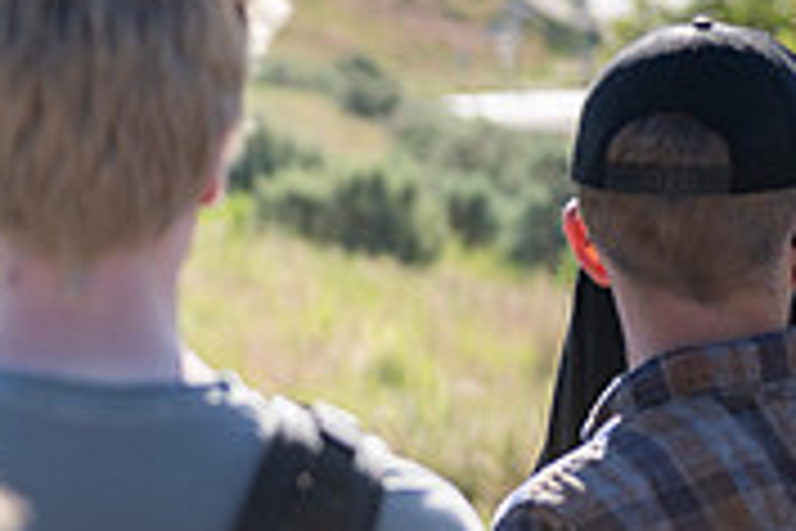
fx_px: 5085
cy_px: 304
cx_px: -486
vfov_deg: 6.0
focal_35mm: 230
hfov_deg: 8.7
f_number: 2.8
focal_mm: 70
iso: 100
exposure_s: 1/1000
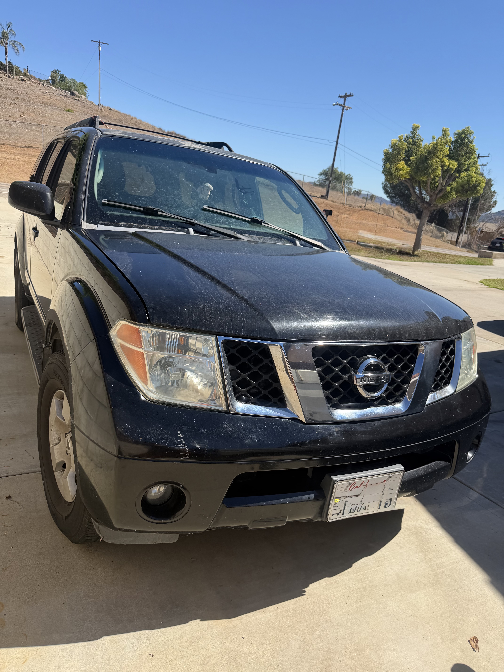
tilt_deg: -16.1
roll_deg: -6.9
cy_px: 336
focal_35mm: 24
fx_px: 466
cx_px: 252
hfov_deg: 56.8
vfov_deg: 71.6
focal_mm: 6.76
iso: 80
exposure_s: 1/3021
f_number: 1.78
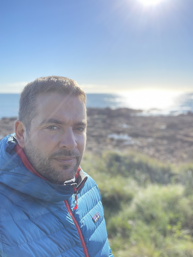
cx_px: 96
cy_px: 128
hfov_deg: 46.8
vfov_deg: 60.0
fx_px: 223
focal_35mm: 30
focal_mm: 2.71
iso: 25
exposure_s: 1/575
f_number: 2.2
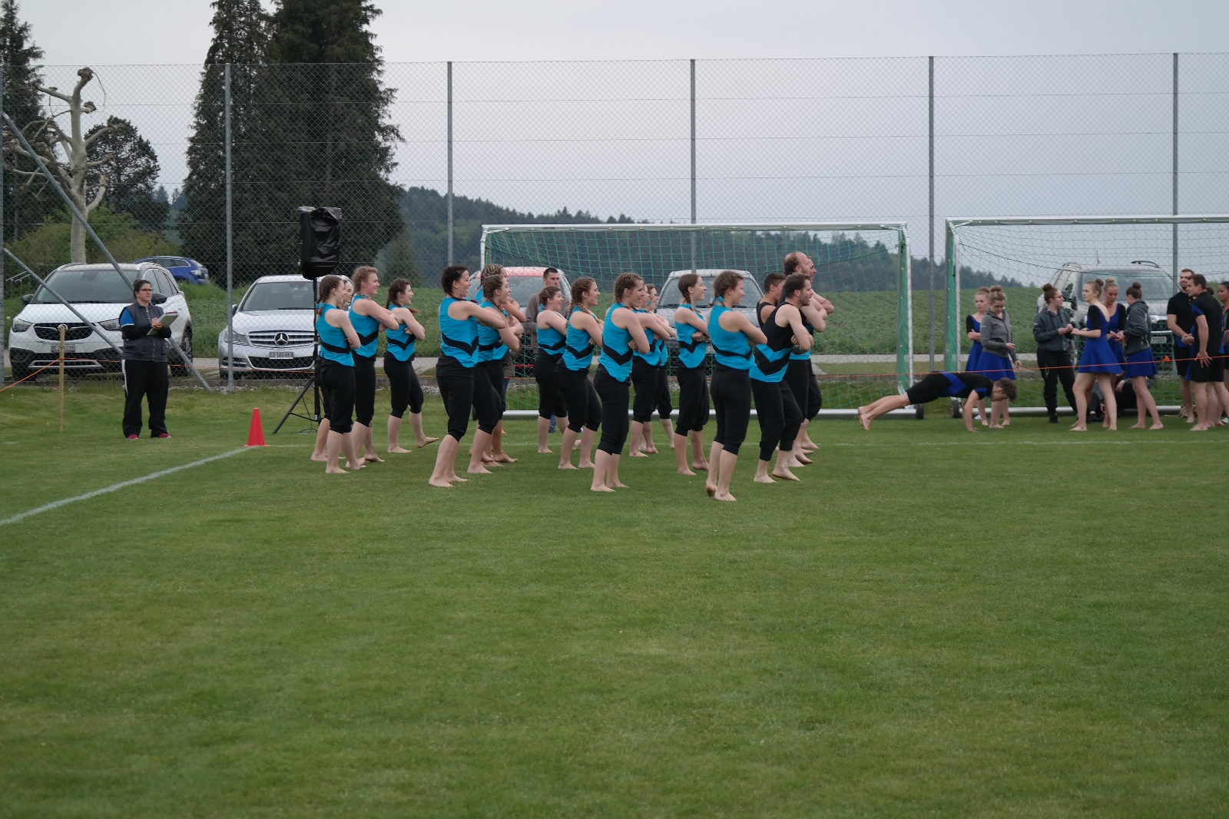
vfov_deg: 17.7
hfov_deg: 26.3
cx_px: 614
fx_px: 2628
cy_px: 410
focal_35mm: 77
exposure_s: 1/160
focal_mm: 50
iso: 200
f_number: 4
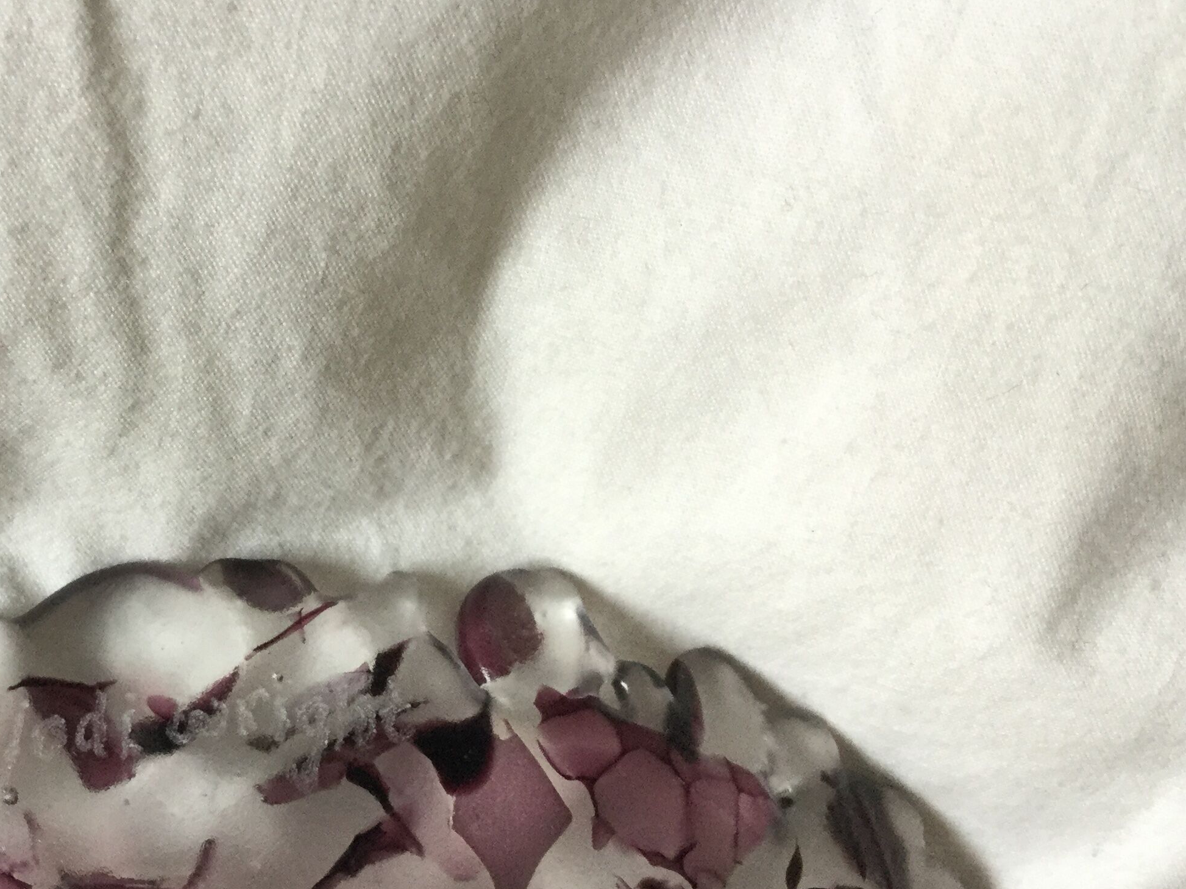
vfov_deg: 27.7
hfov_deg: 36.2
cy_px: 636
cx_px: 349
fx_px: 1781
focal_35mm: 52
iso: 50
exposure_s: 1/33
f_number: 2.4
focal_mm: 3.3
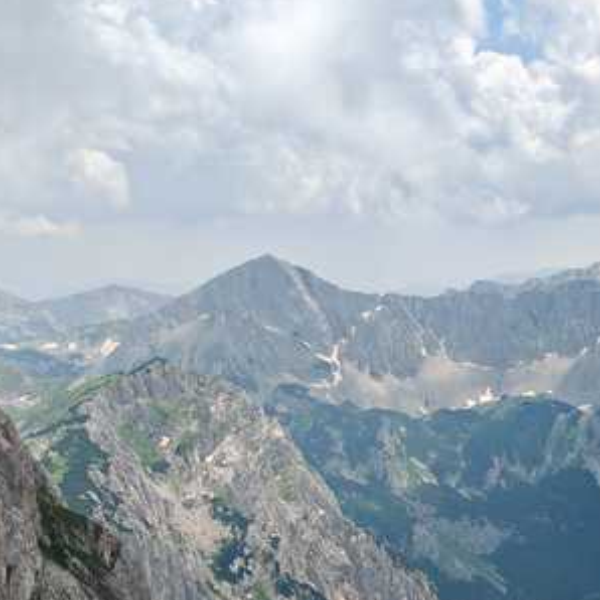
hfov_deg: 20.8
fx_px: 1608
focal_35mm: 82
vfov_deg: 20.0
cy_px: 697
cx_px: 503
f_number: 1.6
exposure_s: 1/3999
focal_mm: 7.62
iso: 51
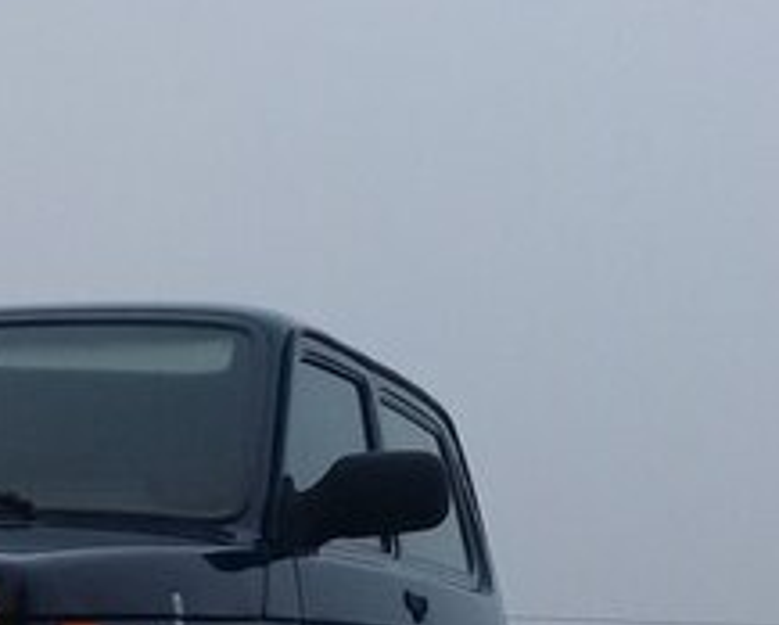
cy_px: 681
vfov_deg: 16.3
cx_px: -101
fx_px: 2123
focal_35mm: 92
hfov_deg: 19.8
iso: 64
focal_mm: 3.3
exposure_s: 1/498
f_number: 2.2
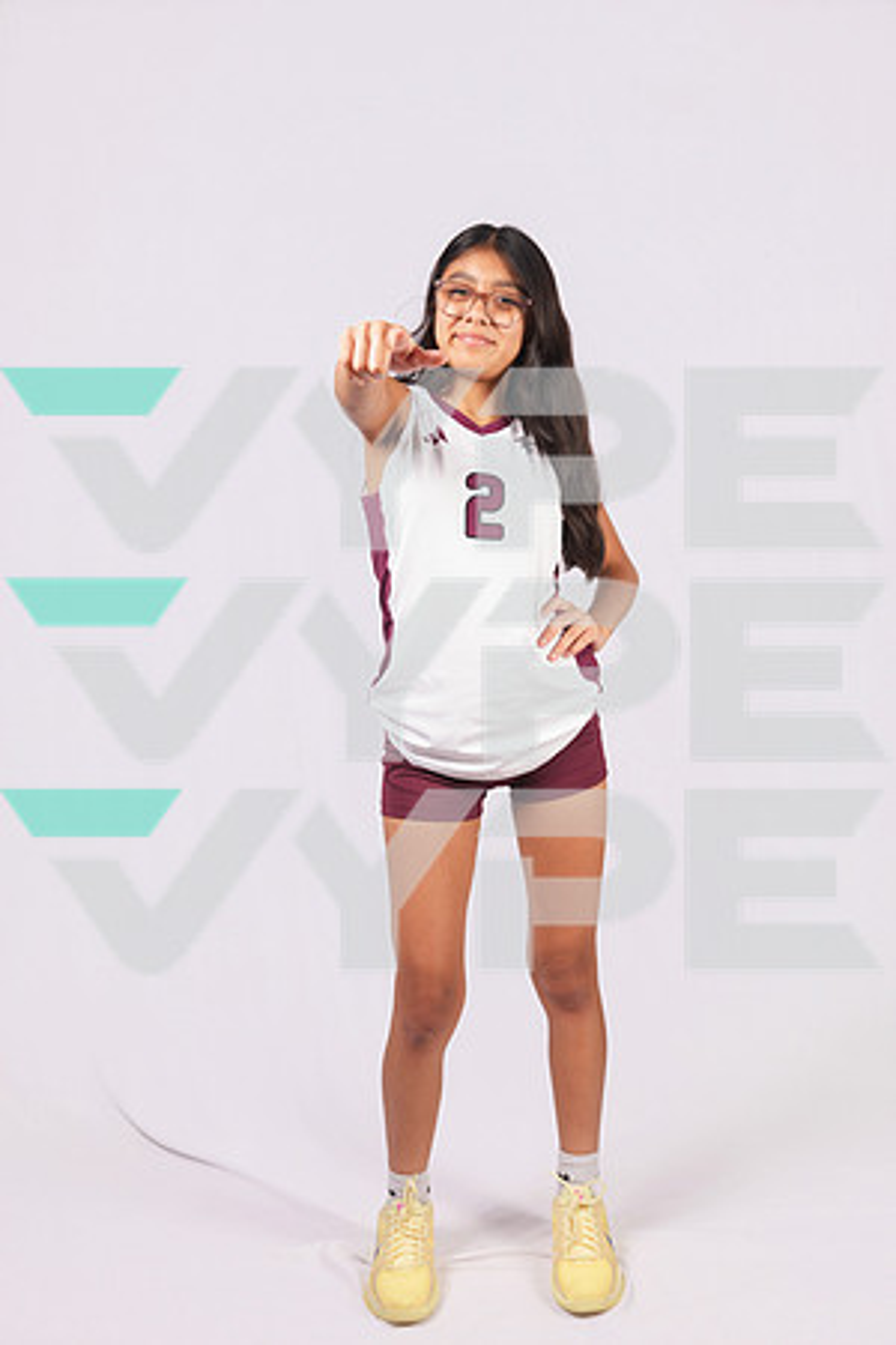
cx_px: 448
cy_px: 672
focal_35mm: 36
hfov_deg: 36.9
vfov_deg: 53.1
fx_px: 1344
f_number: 5.6
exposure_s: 1/125
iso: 160
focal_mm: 36
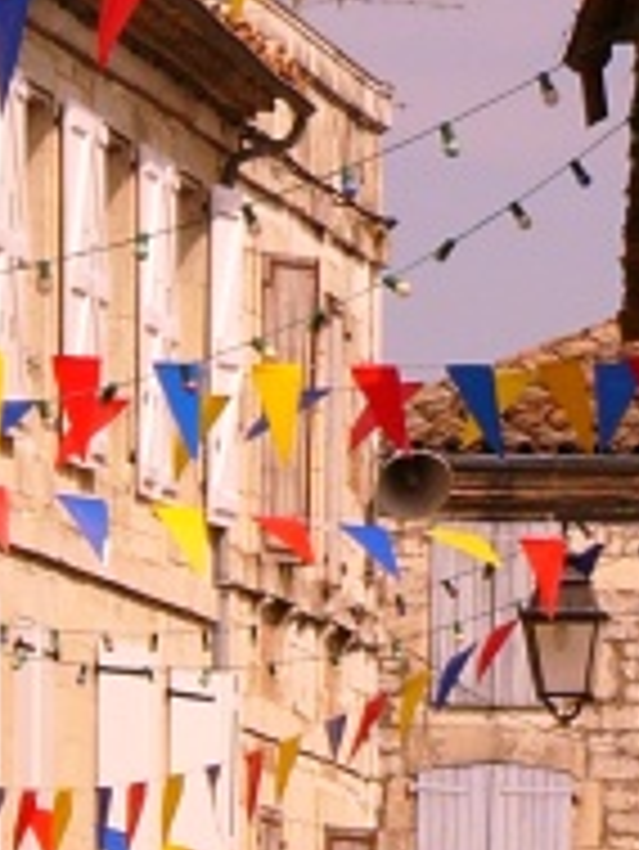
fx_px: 11776
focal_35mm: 479
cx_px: -216
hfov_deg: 3.1
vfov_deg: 4.1
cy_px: 688
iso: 50
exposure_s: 1/800
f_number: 4.6
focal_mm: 18.8
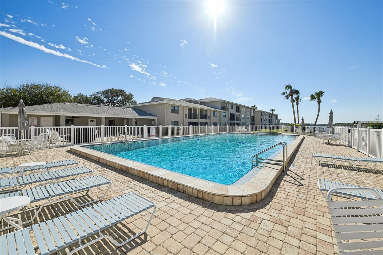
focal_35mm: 14
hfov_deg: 104.3
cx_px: 192
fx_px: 149
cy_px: 128
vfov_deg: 81.2
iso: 400
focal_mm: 14
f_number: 8
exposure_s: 1/2000
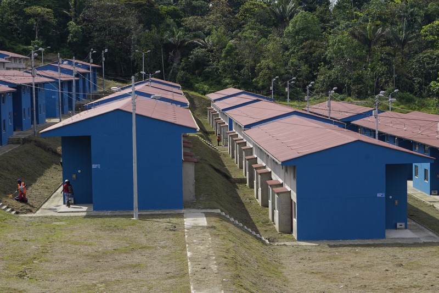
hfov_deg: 24.6
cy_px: 146
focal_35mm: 82
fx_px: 1006
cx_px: 220
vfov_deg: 16.5
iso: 160
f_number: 11
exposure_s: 1/250
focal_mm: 55
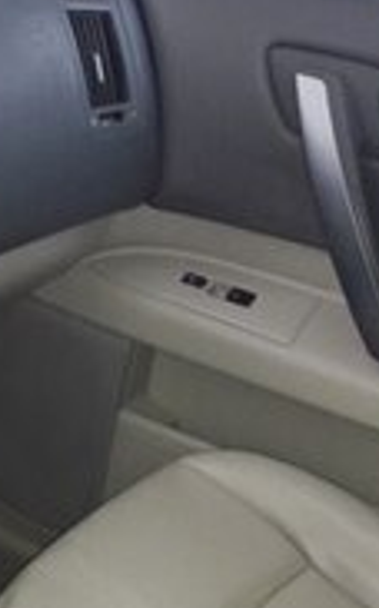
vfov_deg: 18.7
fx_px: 1773
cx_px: -70
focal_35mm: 107
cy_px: 683
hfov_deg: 12.0
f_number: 1.9
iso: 100
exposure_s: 1/33
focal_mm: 3.7
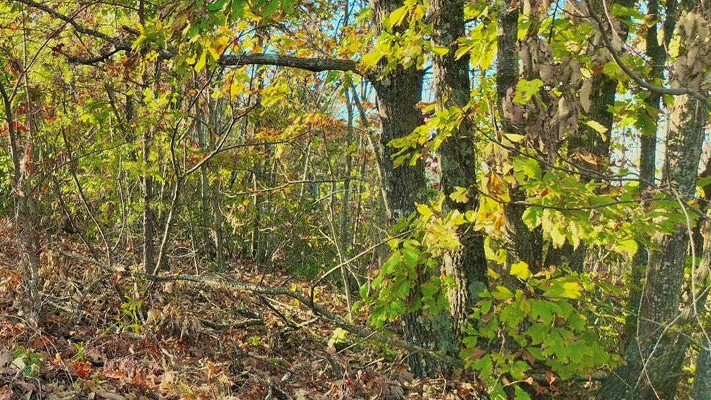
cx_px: 41
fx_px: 943
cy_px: 159
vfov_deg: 23.9
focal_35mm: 50
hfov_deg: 37.9
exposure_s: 1/500
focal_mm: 12.29
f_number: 2.8
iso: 200
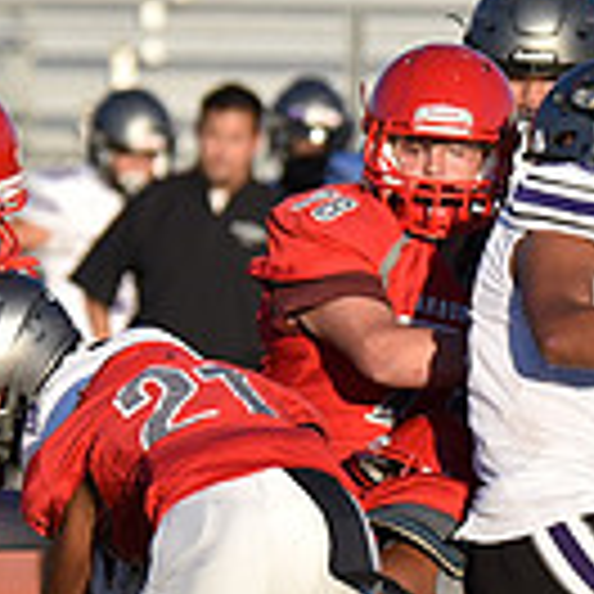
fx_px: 20326
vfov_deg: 1.7
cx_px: 81
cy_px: 407
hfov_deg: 1.7
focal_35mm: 1047
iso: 1000
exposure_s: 1/4000
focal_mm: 280
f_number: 5.6
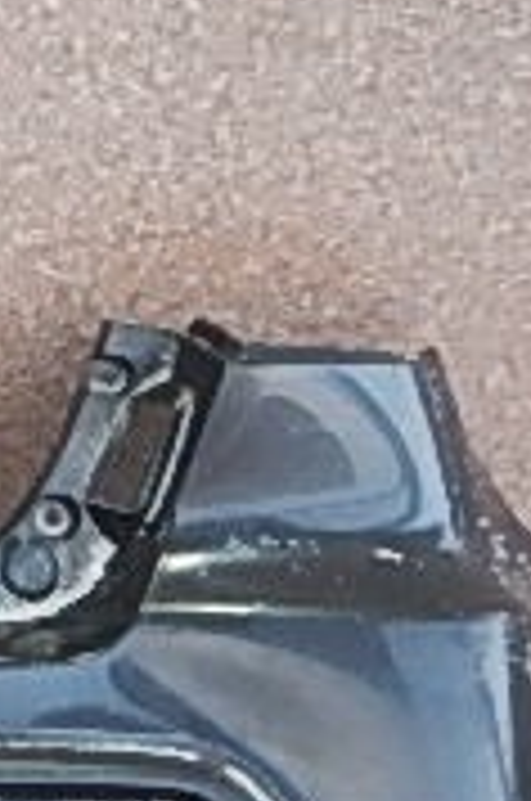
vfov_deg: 22.6
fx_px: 1999
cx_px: -724
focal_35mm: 90
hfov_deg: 12.2
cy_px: 504
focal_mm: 4.3
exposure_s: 1/125
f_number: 2.8
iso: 400
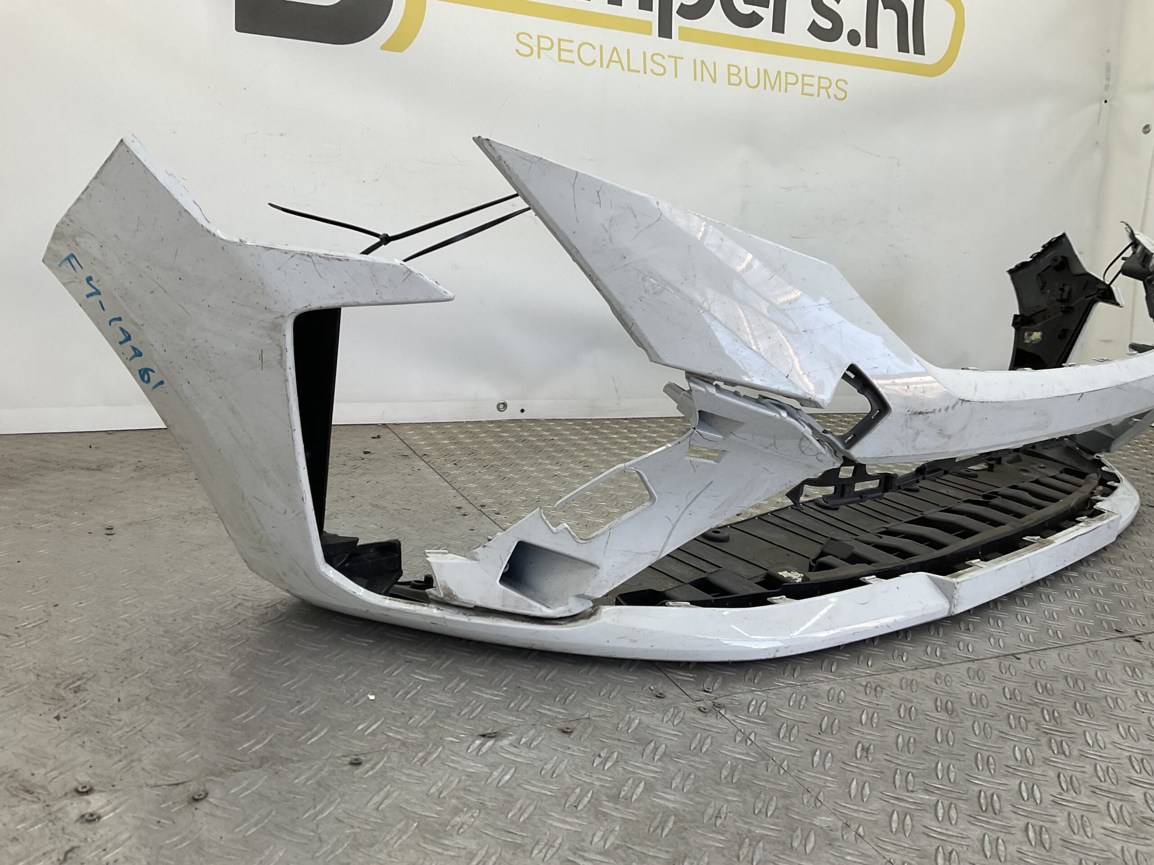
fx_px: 967
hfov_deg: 61.7
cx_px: 577
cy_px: 432
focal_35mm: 29
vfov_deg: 48.2
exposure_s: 1/130
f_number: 1.8
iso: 16
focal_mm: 3
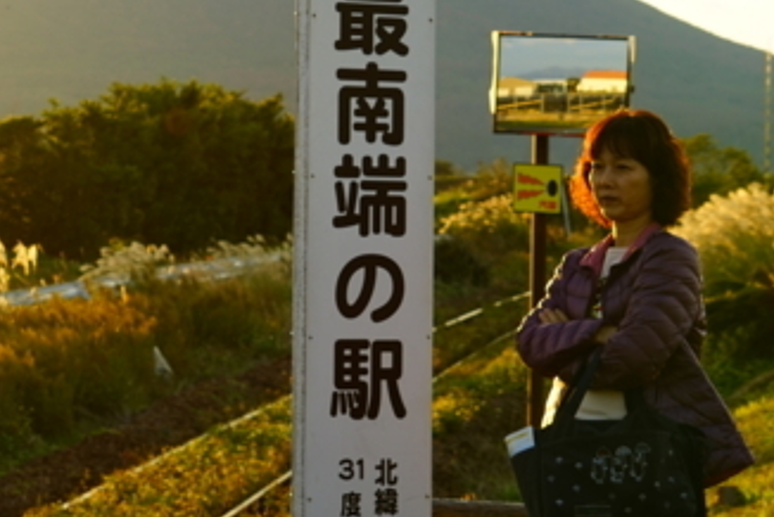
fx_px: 2797
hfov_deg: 15.5
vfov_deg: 10.5
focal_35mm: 130
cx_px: 24
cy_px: 74
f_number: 6.3
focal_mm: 53
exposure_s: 1/80
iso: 100
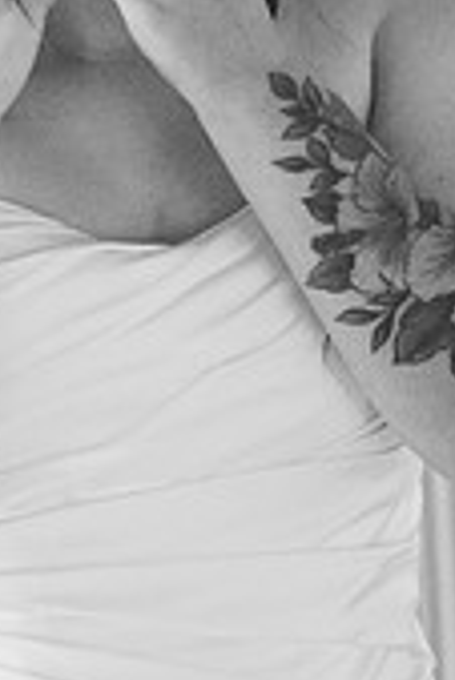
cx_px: 185
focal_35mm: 218
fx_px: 4124
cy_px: 28
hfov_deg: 6.3
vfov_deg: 9.4
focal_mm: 82
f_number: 4
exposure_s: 1/320
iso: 10000
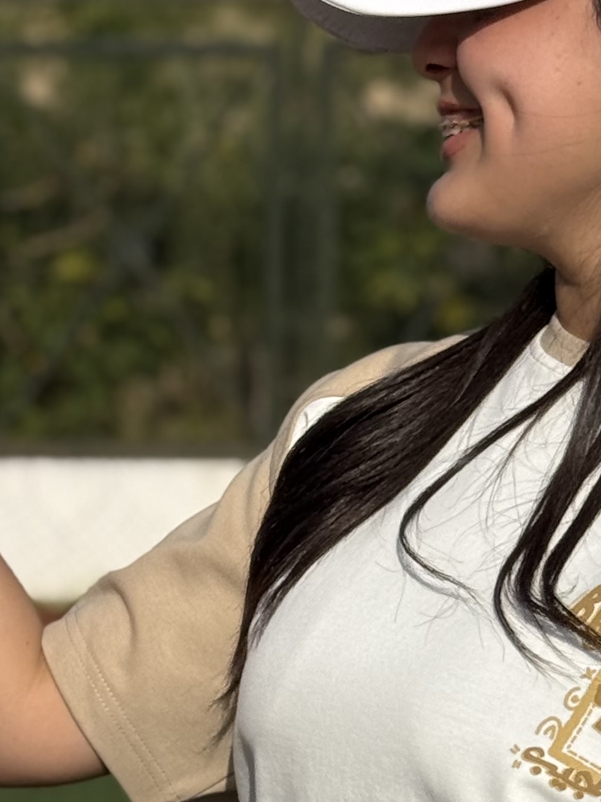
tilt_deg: -2.0
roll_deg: -0.3
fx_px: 3426
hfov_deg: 10.0
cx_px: 17
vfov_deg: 13.3
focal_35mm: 148
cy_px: 398
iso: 80
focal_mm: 6.76
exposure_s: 1/11364
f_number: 1.78
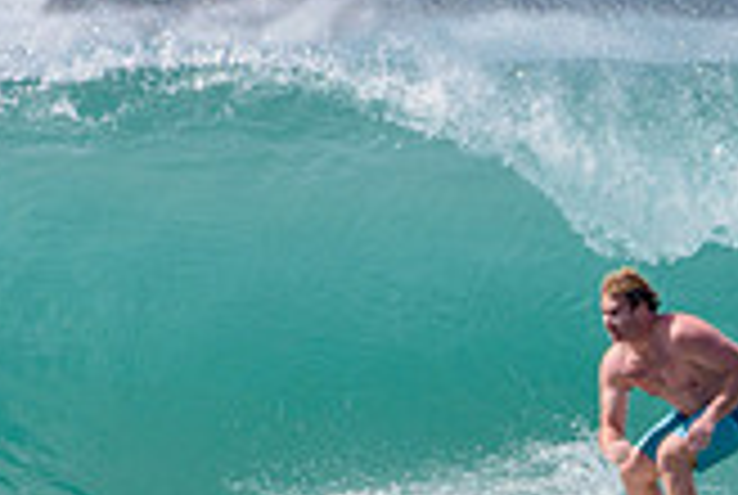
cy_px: 356
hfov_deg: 1.0
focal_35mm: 2163
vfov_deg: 0.6
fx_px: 44421
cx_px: 759
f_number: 5.6
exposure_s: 1/2000
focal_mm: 500
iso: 90
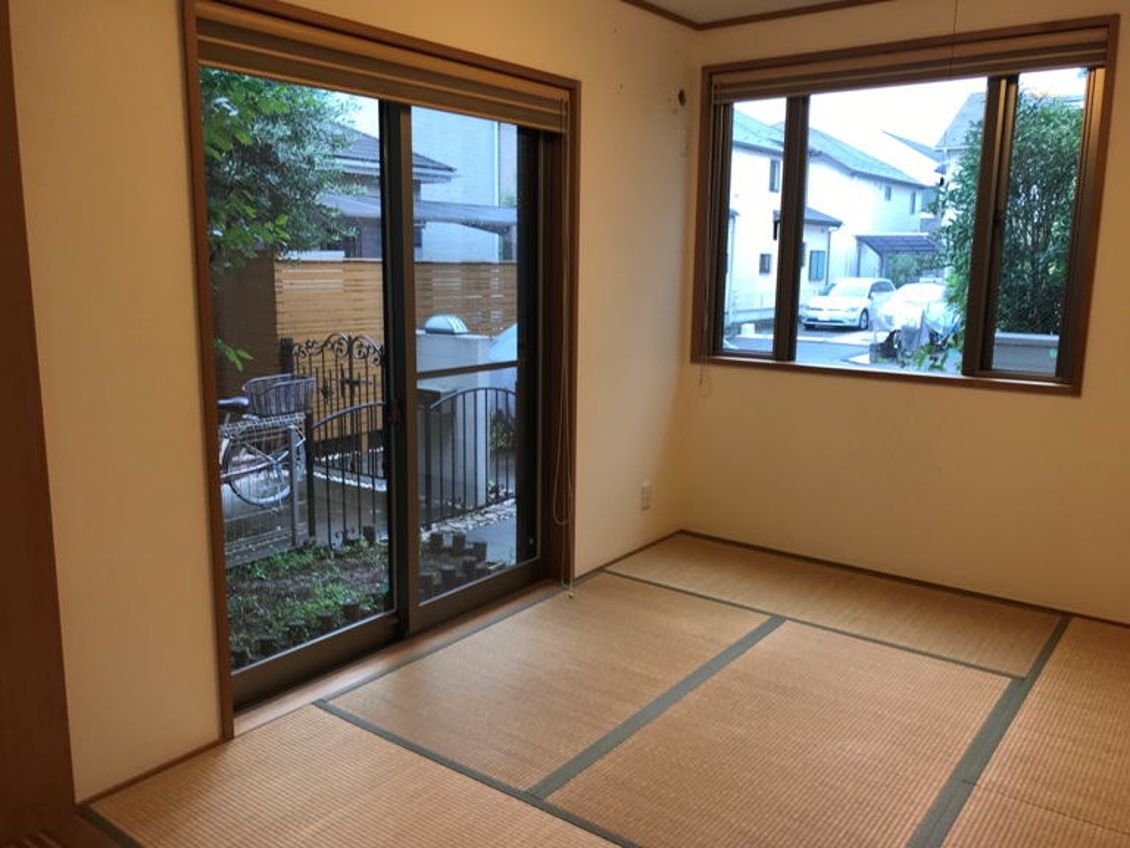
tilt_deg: -8.8
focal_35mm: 28
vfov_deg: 49.7
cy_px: 424
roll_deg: -0.9
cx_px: 565
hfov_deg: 63.4
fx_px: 914
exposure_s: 1/50
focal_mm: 3.99
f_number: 1.8
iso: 32
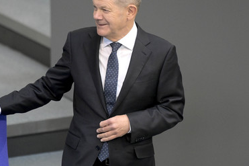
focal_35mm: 547
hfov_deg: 3.8
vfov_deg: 2.5
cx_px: 100
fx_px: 3782
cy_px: 69
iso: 10000
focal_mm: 450
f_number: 5.6
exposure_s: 1/320
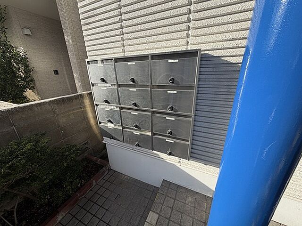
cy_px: 113
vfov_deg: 85.7
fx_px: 122
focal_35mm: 14
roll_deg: +0.9
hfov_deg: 102.1
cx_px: 151
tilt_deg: -19.5
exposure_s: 1/770
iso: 32
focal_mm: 2.22
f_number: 2.2
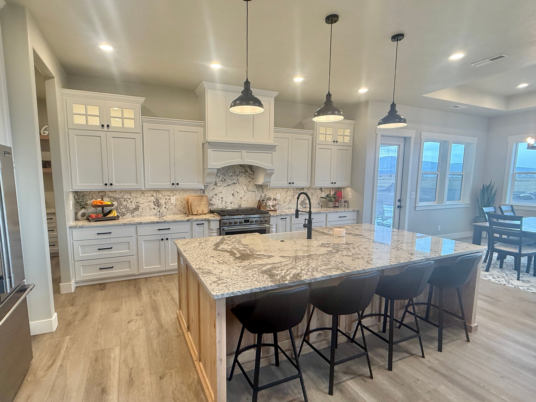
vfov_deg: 71.6
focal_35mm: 18
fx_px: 279
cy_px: 210
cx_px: 249
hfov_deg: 87.6
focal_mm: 2.22
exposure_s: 1/120
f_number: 2.2
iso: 100
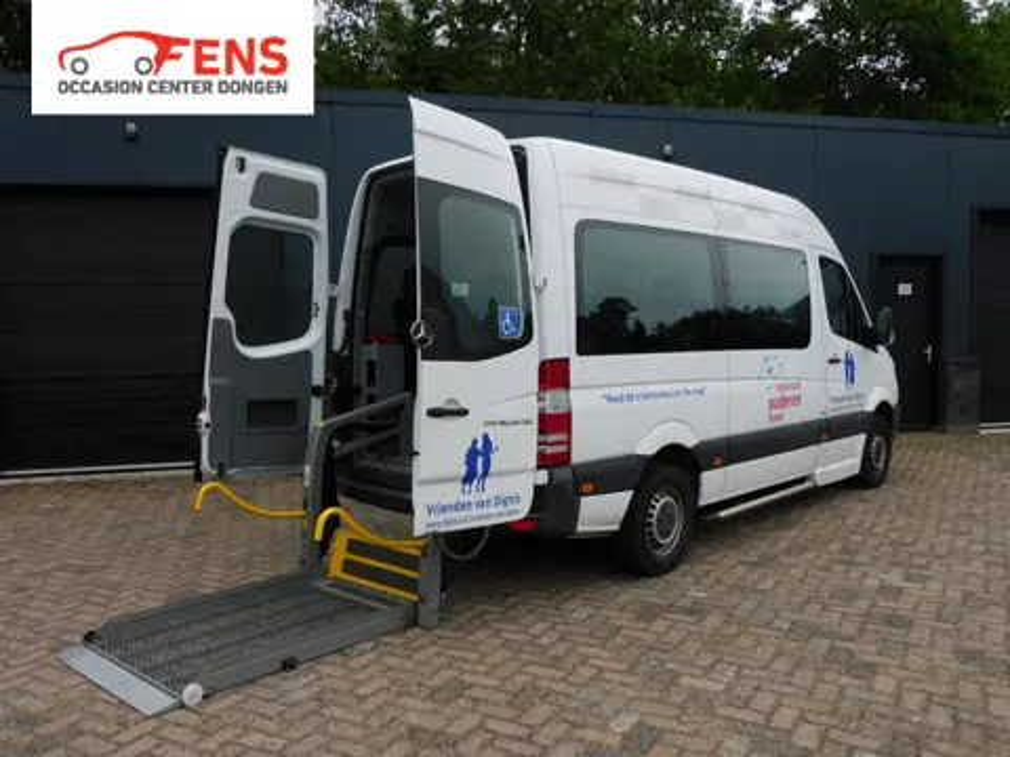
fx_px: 875
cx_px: 505
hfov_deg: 60.0
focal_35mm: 30
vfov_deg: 46.8
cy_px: 378
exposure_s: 1/800
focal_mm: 5.4
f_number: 3.5
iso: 125
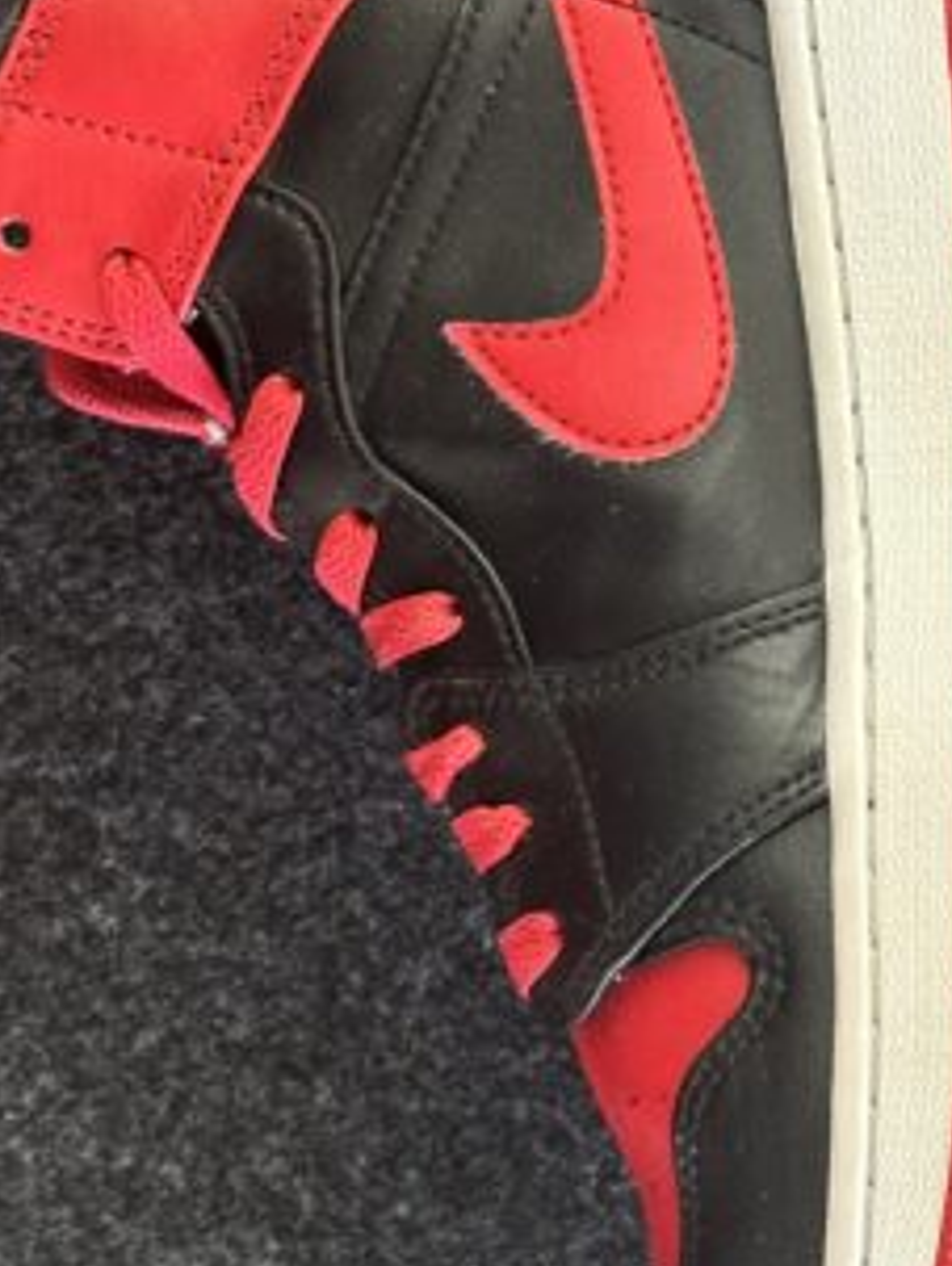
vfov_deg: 15.5
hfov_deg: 11.5
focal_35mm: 127
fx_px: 4650
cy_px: 547
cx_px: 1053
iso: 200
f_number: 1.78
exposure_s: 1/50
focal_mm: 6.86
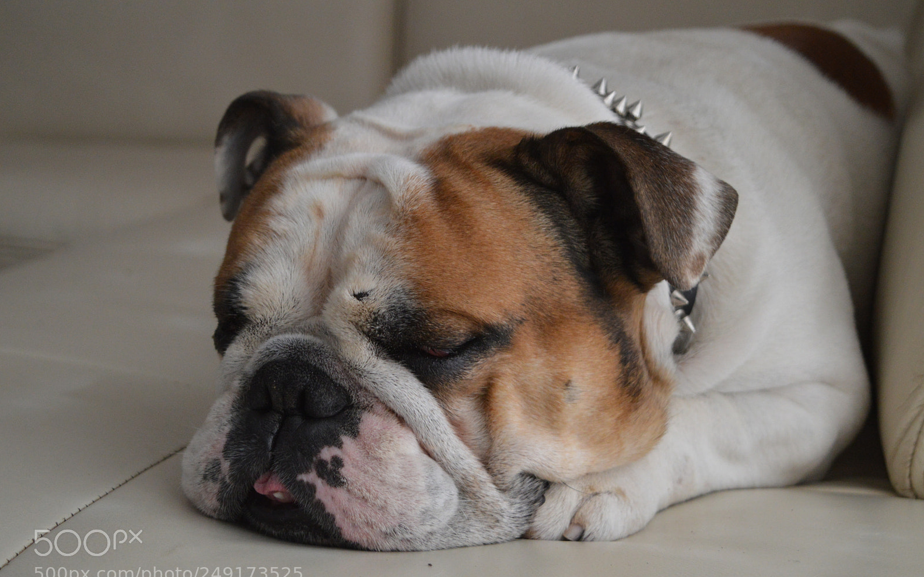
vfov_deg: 18.3
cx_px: 464
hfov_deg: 29.0
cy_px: 309
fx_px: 1788
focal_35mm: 71
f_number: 5
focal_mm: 46
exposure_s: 1/400
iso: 1600
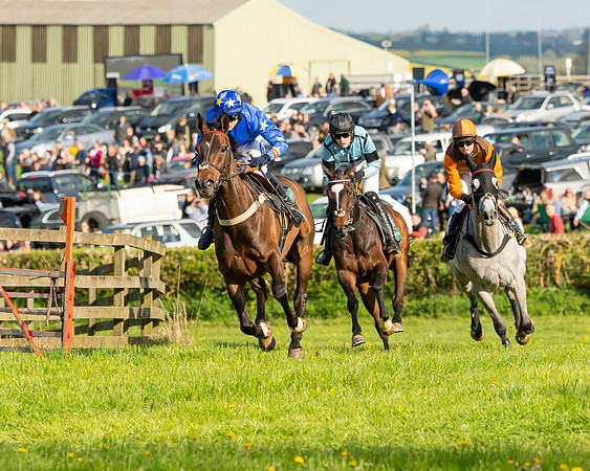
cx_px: 279
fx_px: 5799
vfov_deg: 4.7
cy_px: 261
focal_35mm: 332
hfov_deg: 5.8
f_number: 5
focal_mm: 175
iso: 400
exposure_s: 1/2000
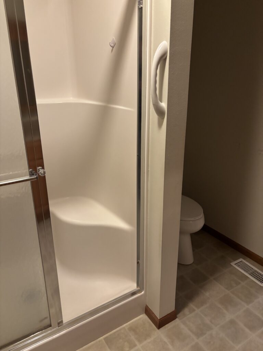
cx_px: 132
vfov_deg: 67.3
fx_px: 263
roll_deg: +0.5
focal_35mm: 26
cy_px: 176
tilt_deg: -20.8
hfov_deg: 53.1
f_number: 1.6
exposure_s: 1/40
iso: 500
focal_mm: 5.96
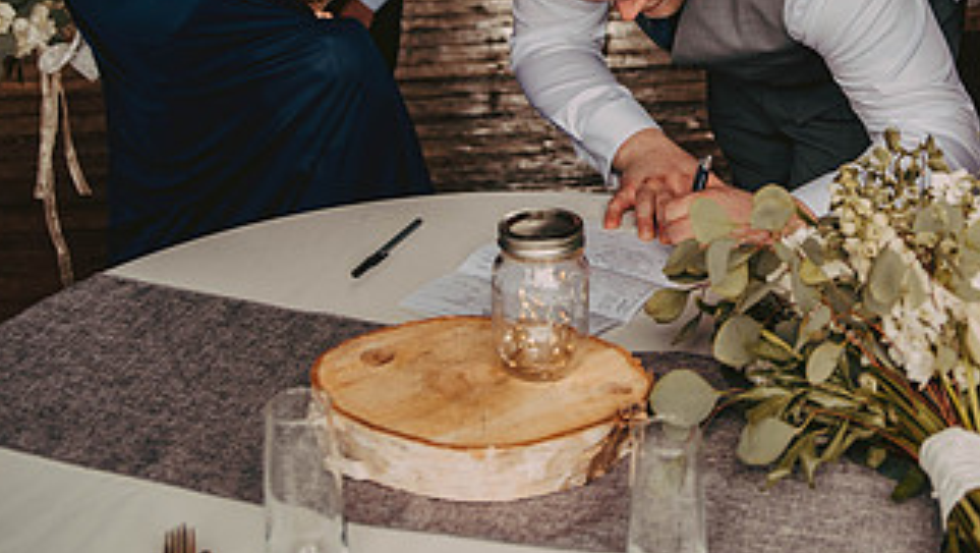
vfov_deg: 21.8
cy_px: -11
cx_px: 693
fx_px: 1378
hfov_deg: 38.5
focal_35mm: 53
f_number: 2.8
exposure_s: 1/200
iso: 250
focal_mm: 28
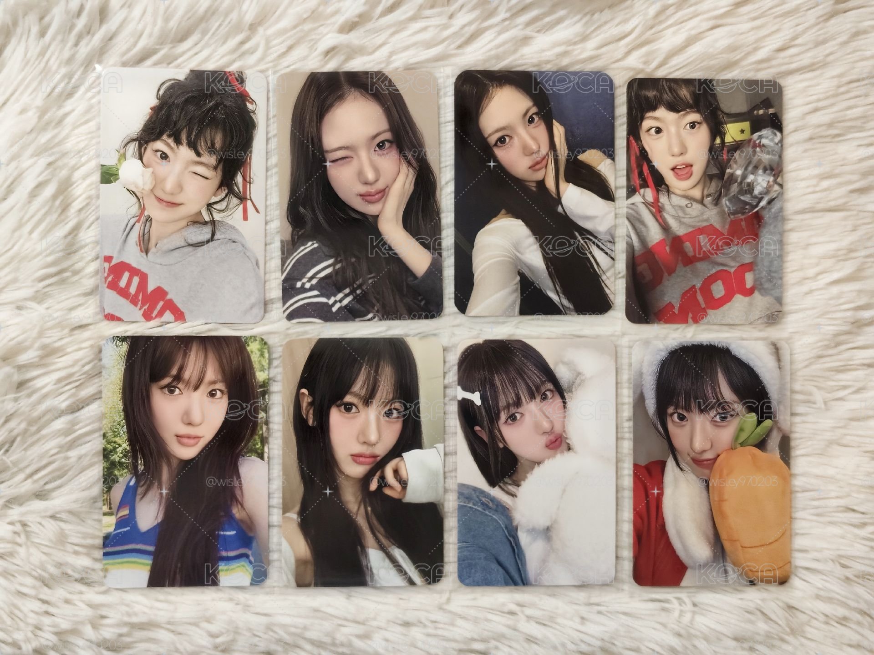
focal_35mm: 47
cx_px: 437
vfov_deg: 30.9
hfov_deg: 40.4
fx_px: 1187
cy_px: 328
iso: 1043
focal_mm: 5.56
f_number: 1.88
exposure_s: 1/120
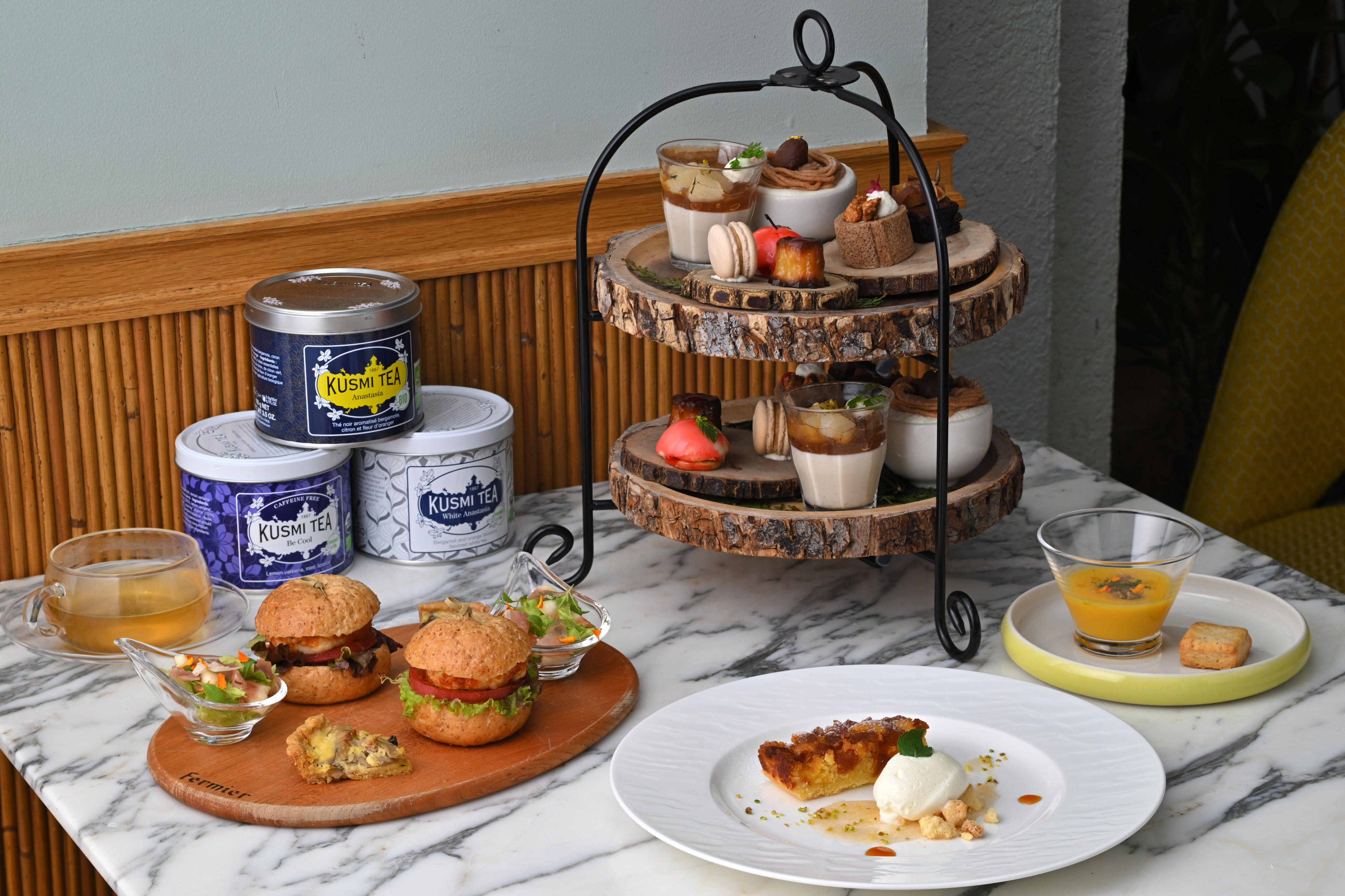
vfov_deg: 16.1
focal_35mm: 85
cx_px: 672
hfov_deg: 23.9
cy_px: 448
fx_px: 3175
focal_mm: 85
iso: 320
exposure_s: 1/160
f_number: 11
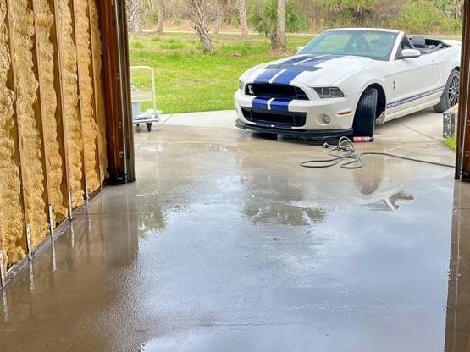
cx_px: 326
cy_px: 157
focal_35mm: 48
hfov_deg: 39.0
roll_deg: -0.4
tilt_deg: -11.5
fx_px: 652
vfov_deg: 30.2
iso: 50
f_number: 1.6
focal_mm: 4.2
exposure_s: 1/120
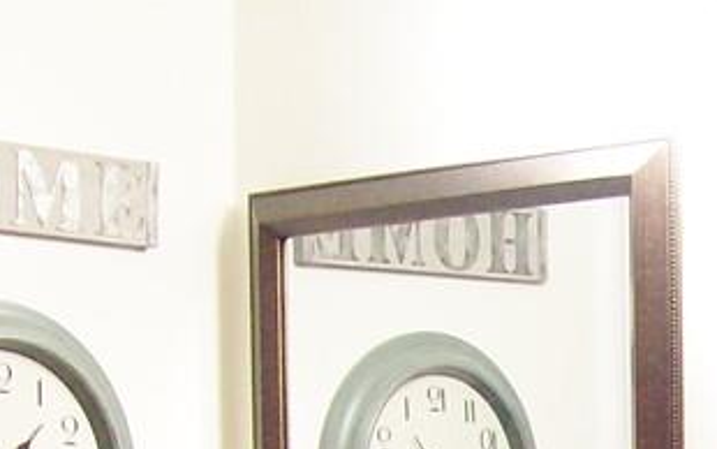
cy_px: 847
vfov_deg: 9.8
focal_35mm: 126
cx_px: 796
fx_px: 2463
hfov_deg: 16.1
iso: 200
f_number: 2.7
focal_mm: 6
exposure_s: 1/64
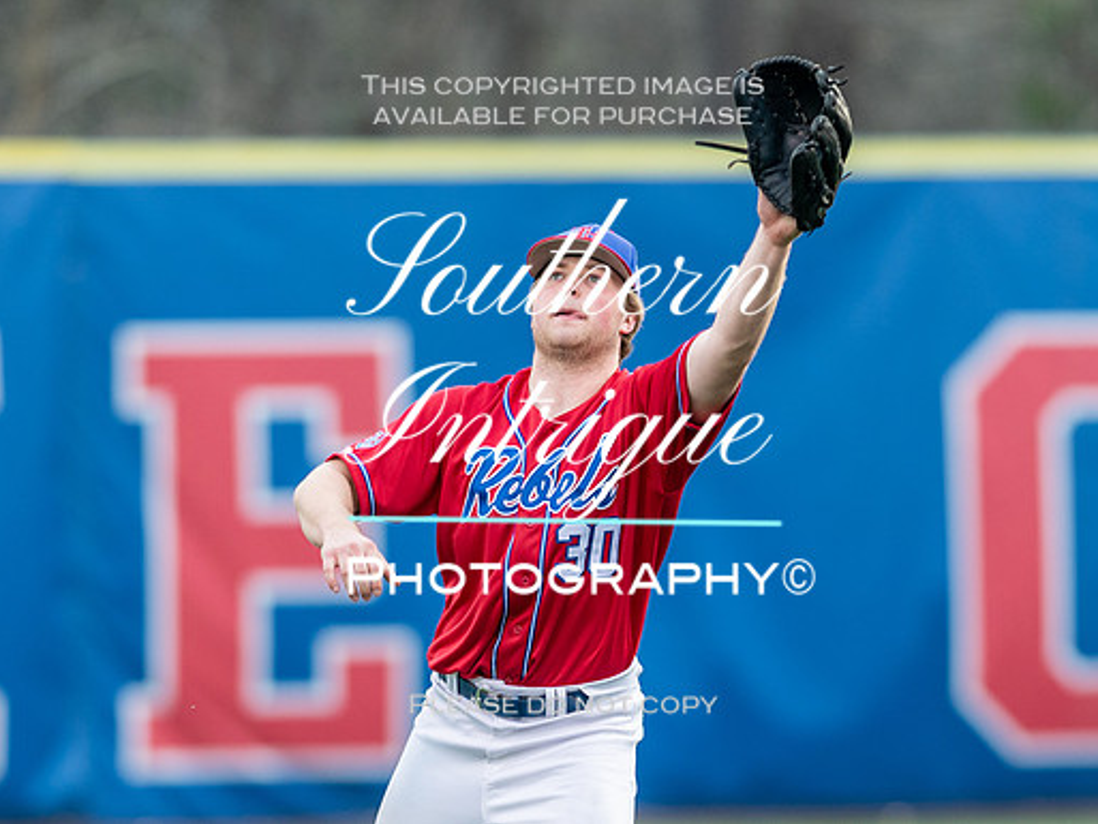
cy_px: 643
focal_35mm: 583
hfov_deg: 3.4
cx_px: 643
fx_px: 18497
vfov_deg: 2.6
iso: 320
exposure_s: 1/800
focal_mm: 300
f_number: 2.8
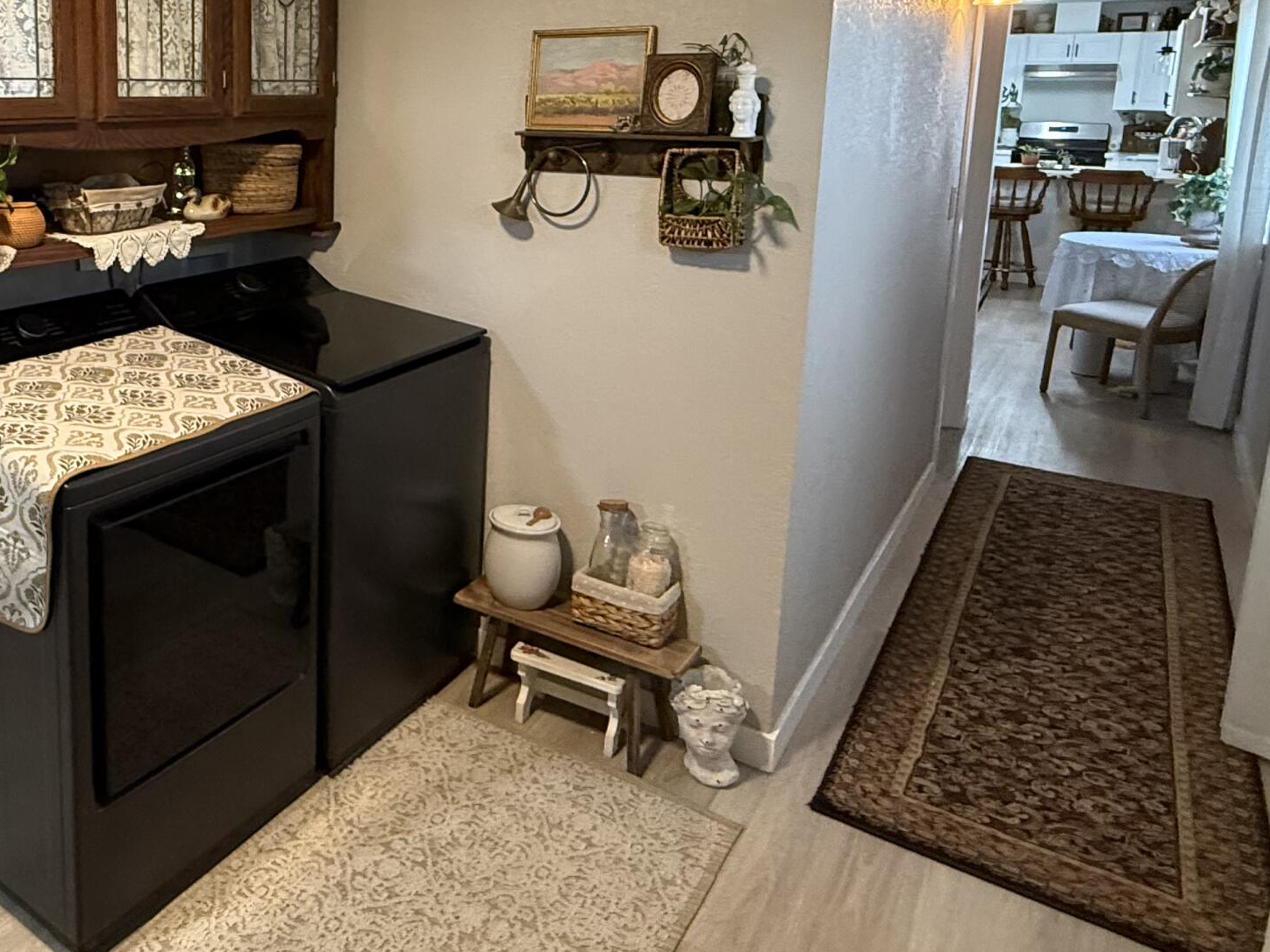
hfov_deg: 57.5
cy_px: 259
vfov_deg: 46.8
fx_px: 1064
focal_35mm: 29
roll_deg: -0.5
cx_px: 274
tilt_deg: -9.1
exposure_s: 1/60
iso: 500
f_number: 2.2
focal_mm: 2.22
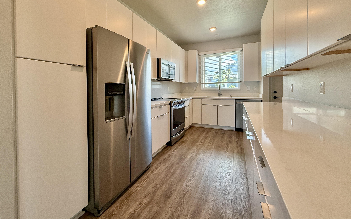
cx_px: 175
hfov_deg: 101.5
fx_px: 143
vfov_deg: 74.2
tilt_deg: -0.1
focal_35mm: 15
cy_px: 90
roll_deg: +0.5
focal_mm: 2.22
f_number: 2.2
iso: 200
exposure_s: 1/120
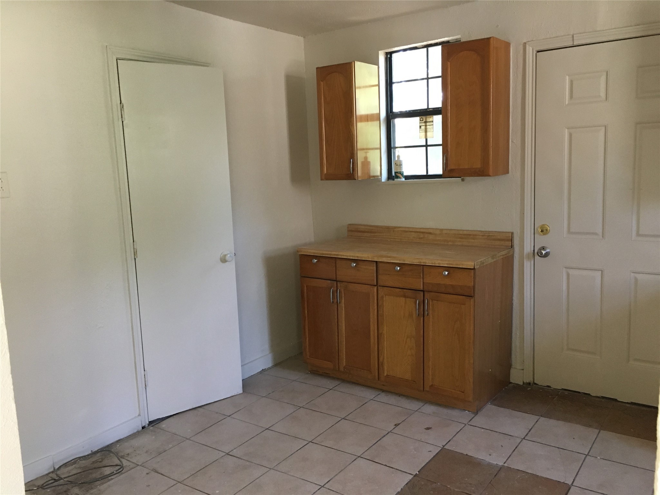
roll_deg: +2.0
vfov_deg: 48.2
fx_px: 553
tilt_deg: -8.4
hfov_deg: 61.7
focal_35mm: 29
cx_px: 330
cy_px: 248
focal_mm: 4.15
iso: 160
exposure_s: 1/30
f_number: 2.2
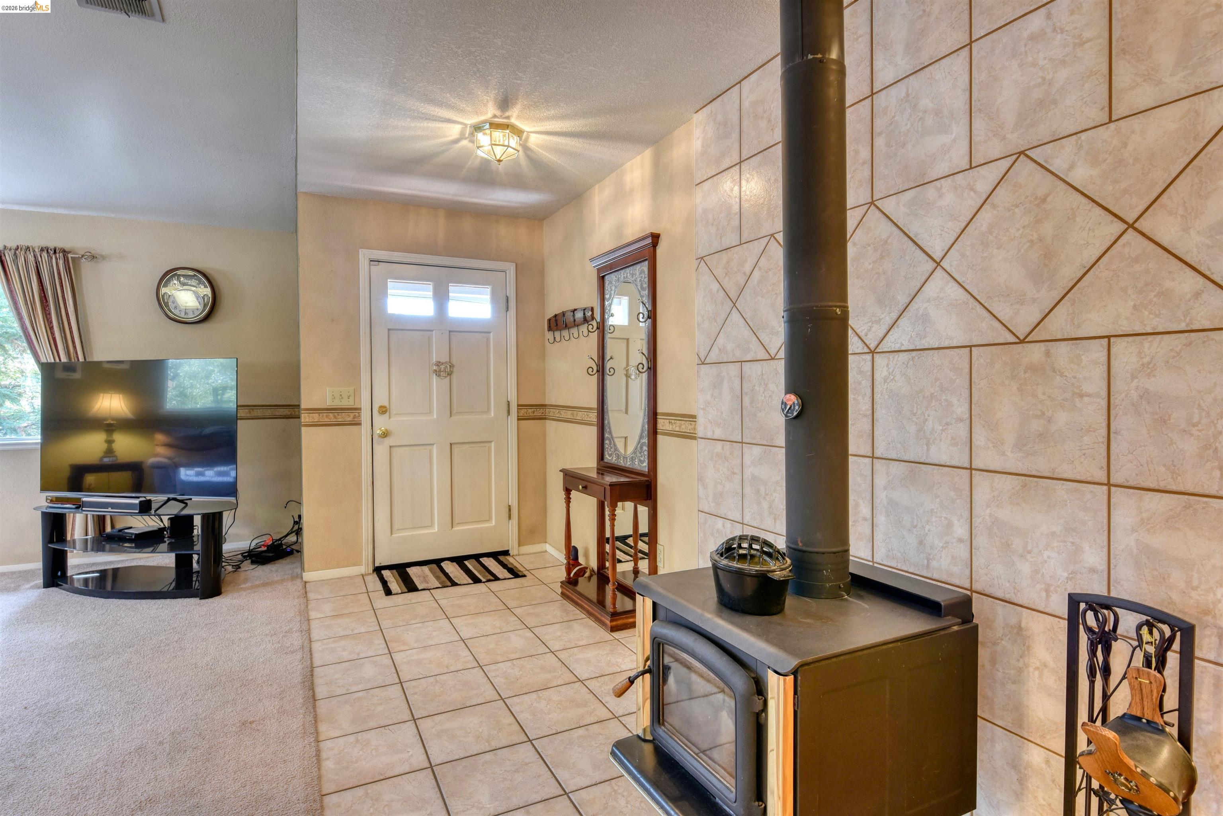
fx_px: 645
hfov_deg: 86.9
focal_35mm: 19
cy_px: 408
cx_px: 612
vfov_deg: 64.6
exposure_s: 1/2
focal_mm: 19
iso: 400
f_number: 11
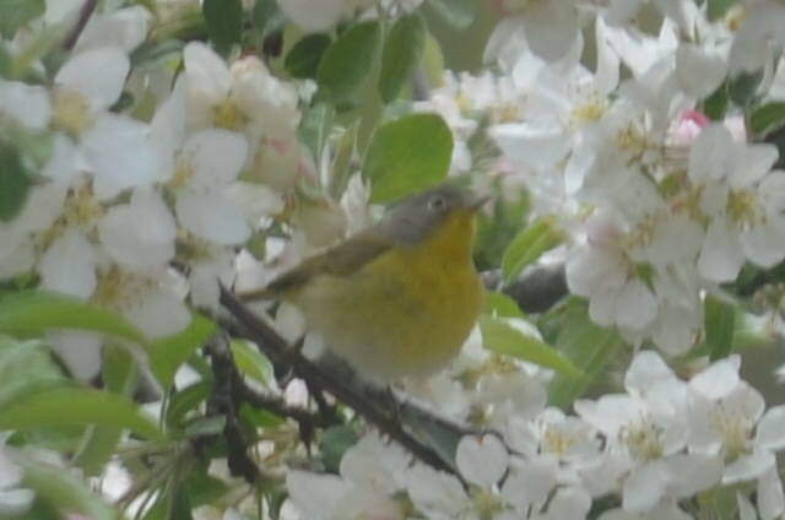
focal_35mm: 450
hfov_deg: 4.6
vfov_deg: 3.0
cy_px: 260
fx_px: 9793
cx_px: 392
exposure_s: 1/200
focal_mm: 300
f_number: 8
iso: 100
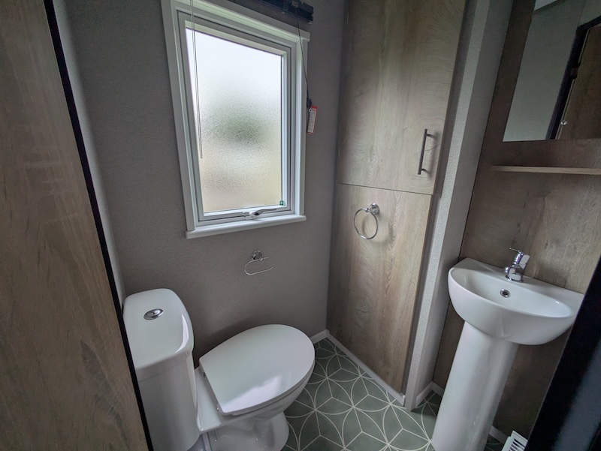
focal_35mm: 14
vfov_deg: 85.7
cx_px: 300
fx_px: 243
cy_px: 226
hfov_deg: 102.0
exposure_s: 1/281
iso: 40
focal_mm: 1.83
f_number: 2.2
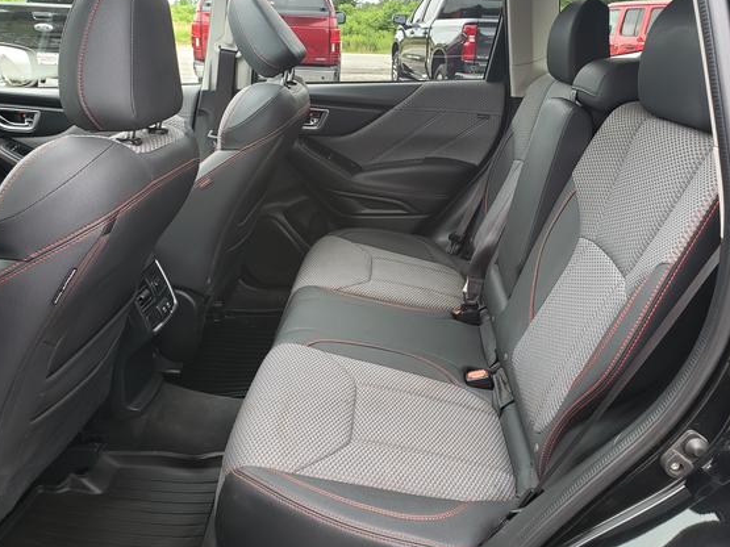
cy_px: 243
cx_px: 362
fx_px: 633
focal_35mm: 30
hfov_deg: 60.0
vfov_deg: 46.7
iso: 80
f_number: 2.4
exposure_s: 1/50
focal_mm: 4.3
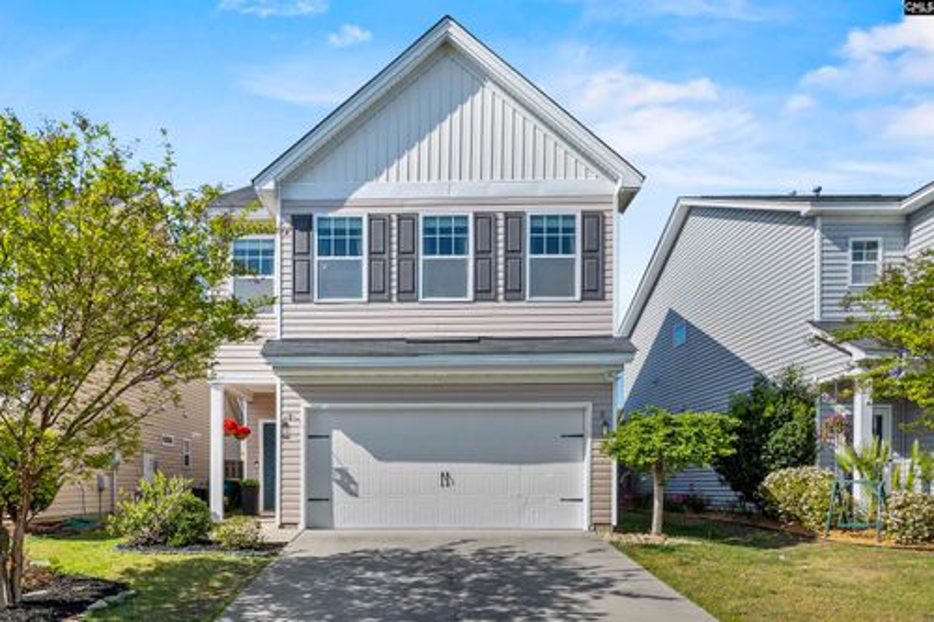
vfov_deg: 72.0
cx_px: 467
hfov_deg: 95.0
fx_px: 428
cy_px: 311
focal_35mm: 16
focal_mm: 11
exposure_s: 1/320
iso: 200
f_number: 6.3
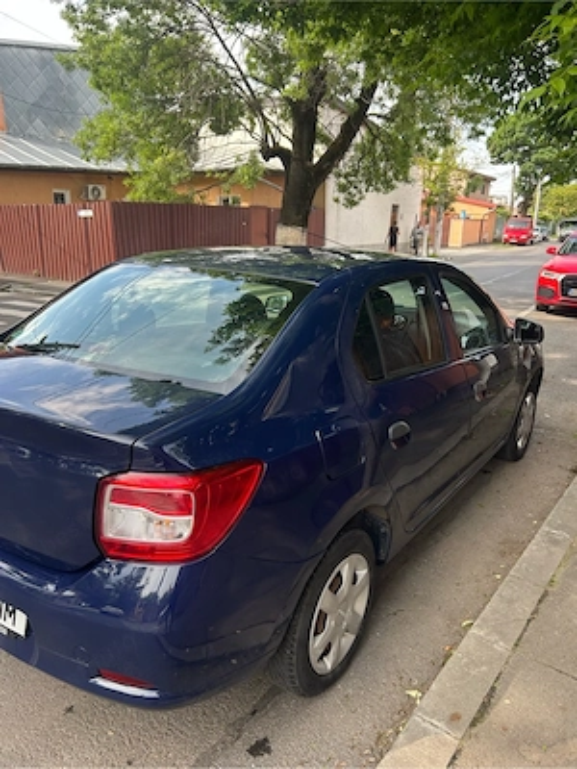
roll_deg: -1.7
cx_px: 288
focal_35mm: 26
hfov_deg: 53.1
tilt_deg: -15.1
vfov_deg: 67.3
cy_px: 384
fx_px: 578
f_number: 1.5
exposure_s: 1/488
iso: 50
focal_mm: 5.7
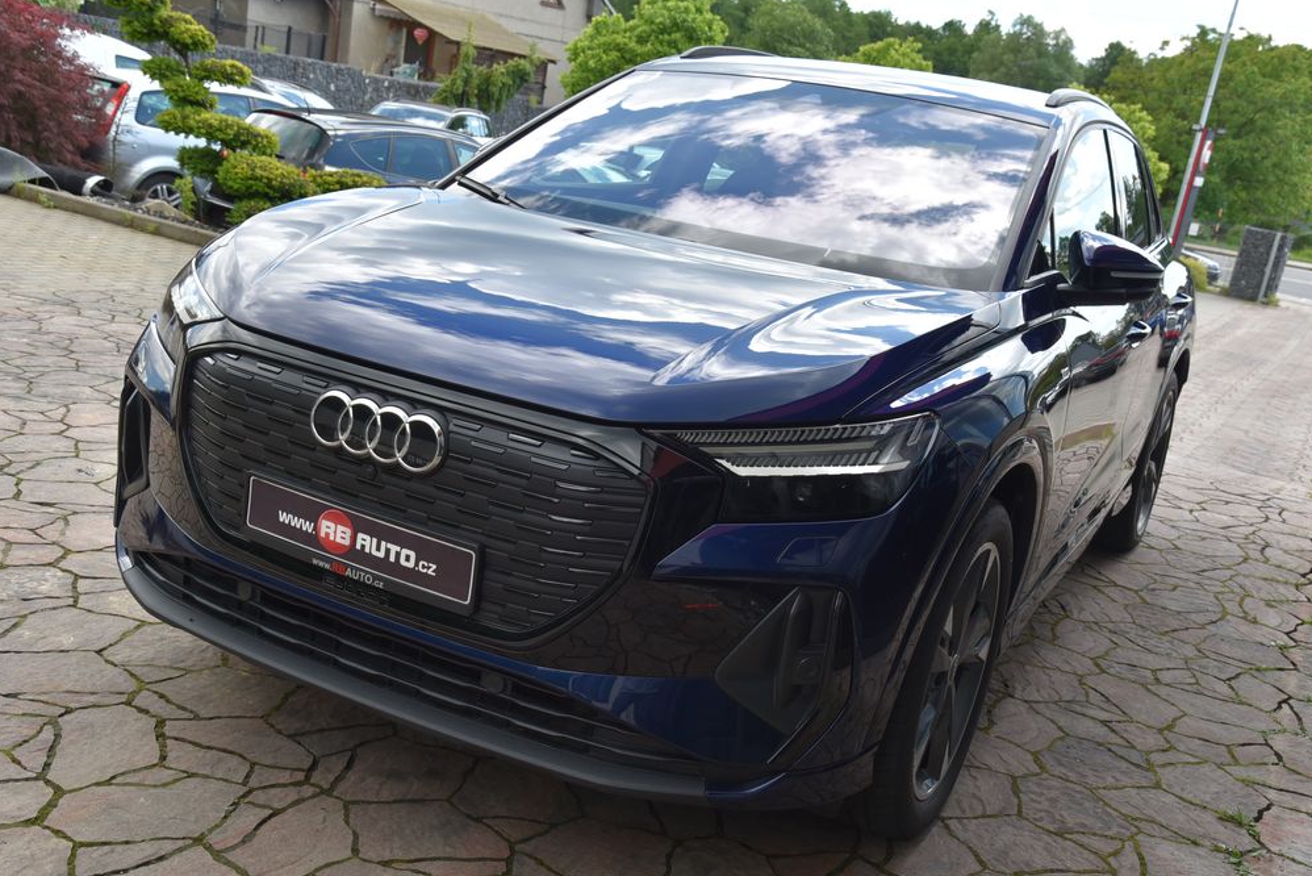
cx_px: 655
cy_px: 443
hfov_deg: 49.5
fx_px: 1422
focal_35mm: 39
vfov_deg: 34.2
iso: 500
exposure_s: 1/250
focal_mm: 38
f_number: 8
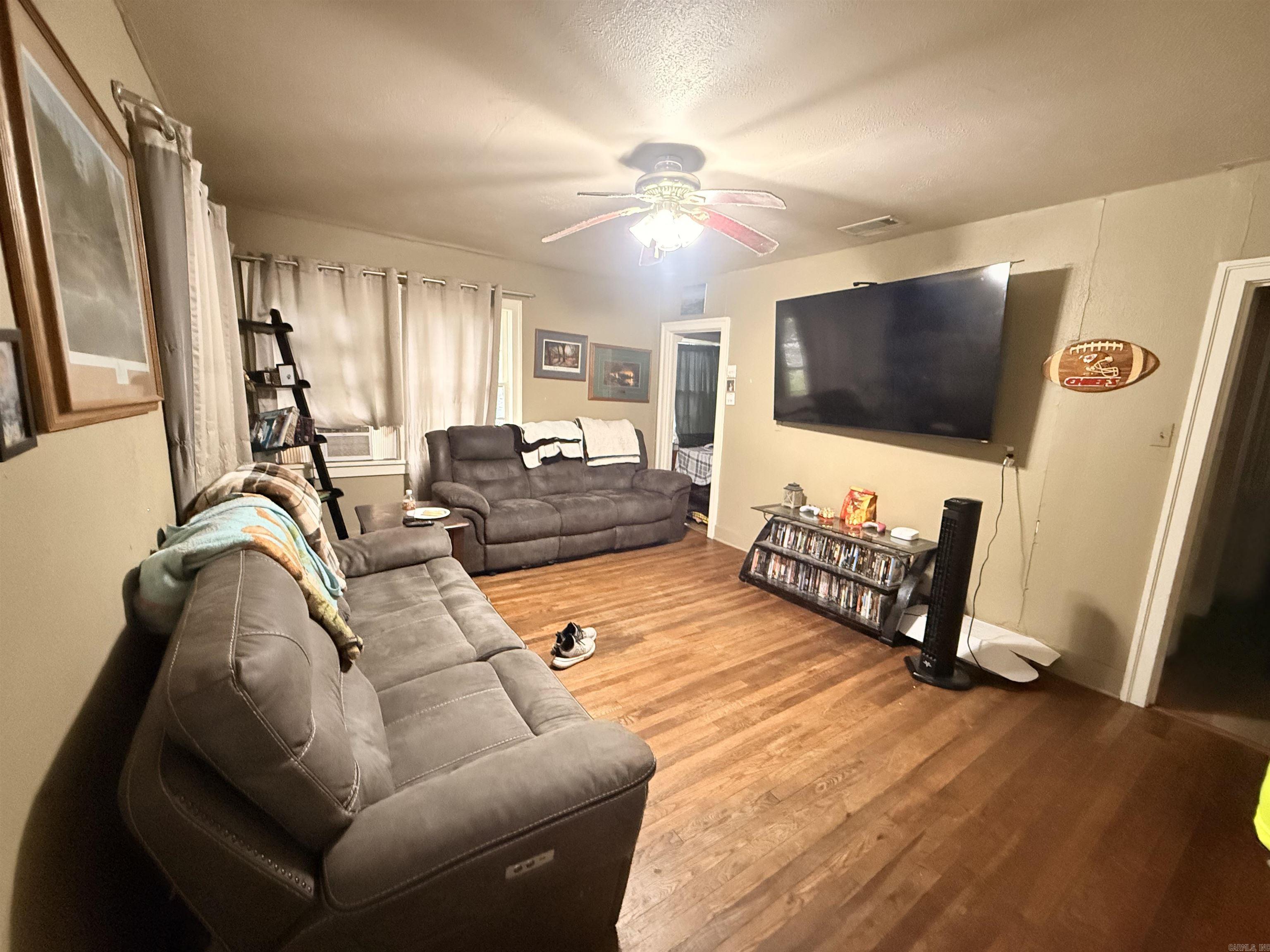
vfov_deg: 85.7
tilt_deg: -8.7
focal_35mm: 14
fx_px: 514
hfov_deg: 102.1
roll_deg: -2.4
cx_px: 635
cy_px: 476
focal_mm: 2.22
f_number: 2.2
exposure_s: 1/60
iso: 1250
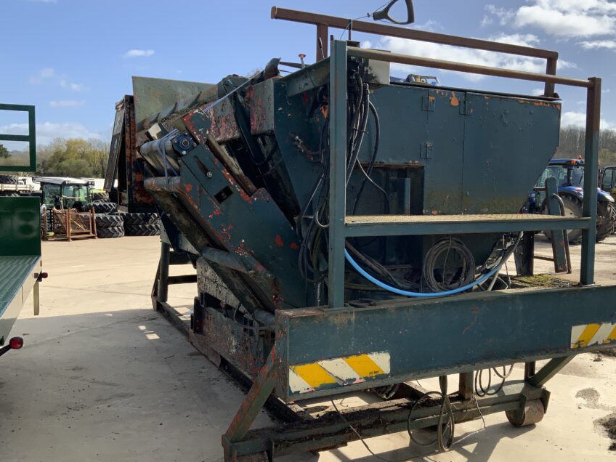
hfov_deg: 52.3
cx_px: 371
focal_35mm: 35
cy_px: 248
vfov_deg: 40.7
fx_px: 623
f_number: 1.8
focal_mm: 3
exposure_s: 1/1626
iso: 16
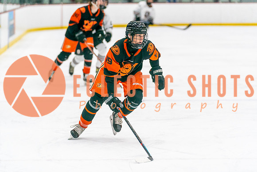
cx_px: 128
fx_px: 1208
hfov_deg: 12.1
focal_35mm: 169
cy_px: 66
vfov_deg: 8.1
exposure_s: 1/1250
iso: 3200
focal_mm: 137
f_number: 2.8
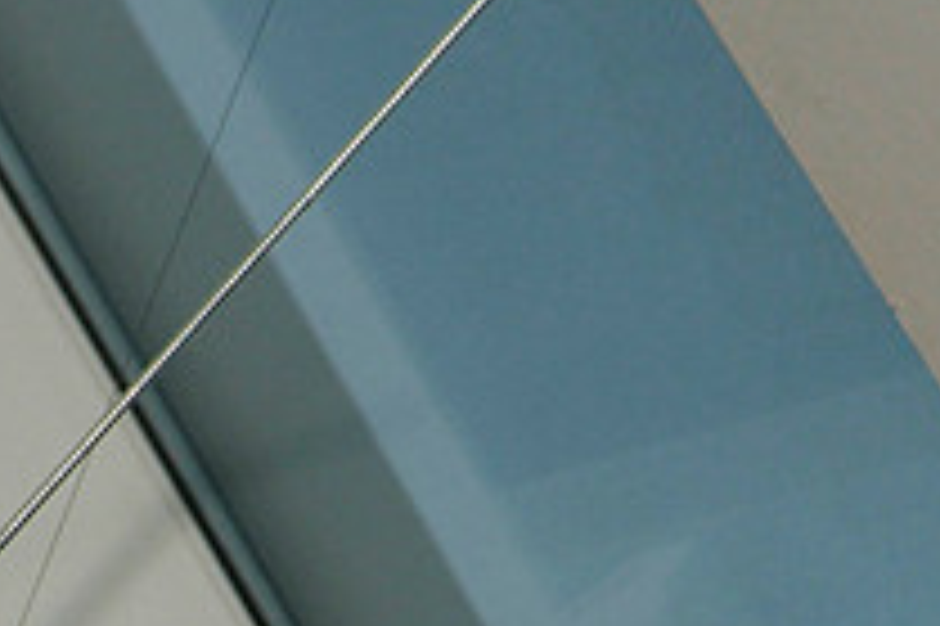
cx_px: -9
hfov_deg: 4.7
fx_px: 11453
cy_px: 655
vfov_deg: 3.1
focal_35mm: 439
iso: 800
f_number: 11
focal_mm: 105
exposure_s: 1/125
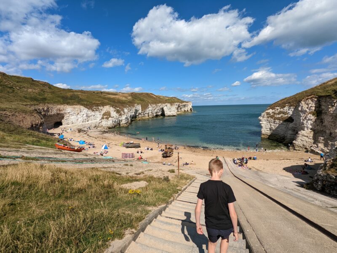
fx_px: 156
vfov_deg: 78.1
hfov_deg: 94.5
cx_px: 168
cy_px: 126
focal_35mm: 16
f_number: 2.2
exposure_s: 1/2326
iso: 50
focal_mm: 2.35
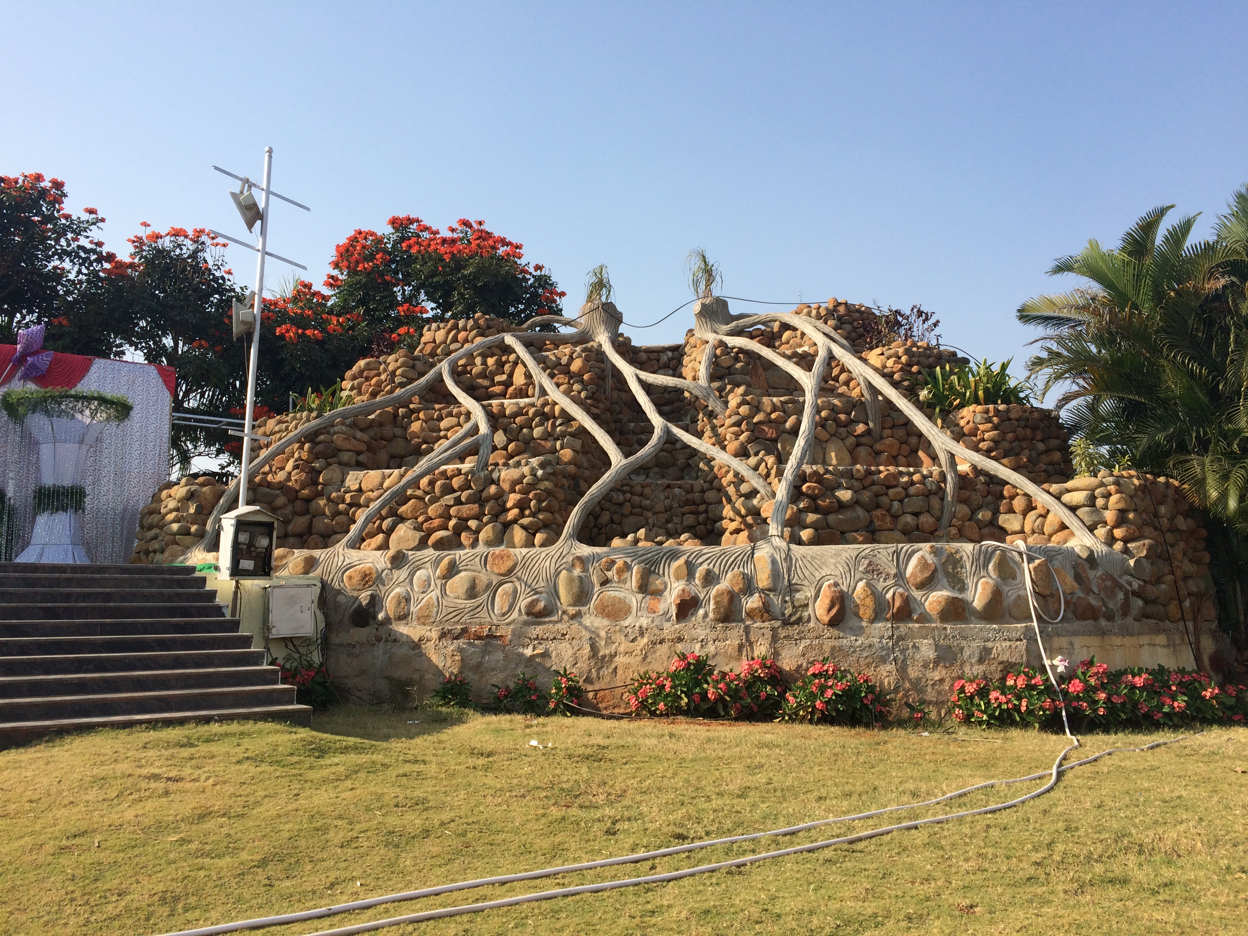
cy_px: 468
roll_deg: +1.3
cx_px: 624
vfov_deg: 48.2
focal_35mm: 29
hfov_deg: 61.7
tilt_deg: +7.4
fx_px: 1046
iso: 32
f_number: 2.2
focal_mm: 4.15
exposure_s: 1/1642
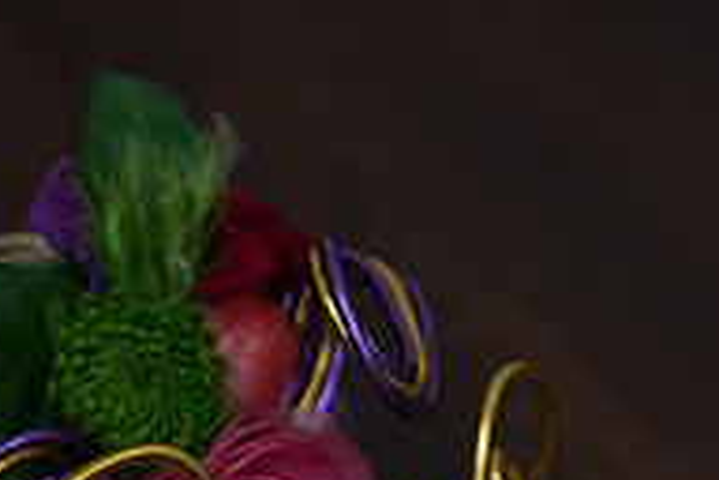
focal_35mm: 212
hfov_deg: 9.7
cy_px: 658
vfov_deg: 6.4
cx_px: 487
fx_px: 4234
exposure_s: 1/125
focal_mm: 70
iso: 400
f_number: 2.8
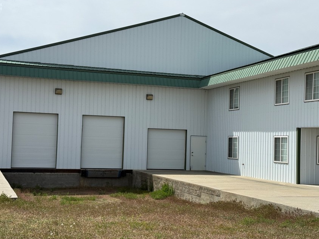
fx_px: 535
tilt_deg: +1.6
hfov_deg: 33.2
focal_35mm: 58
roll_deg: -1.5
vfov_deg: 25.2
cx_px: 163
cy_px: 121
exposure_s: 1/8772
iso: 64
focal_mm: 6.76
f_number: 1.78
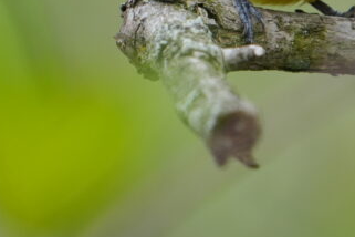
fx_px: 28270
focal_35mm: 2867
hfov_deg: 0.7
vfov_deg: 0.5
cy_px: -112
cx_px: 345
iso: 400
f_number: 6.3
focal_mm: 600
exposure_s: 1/500
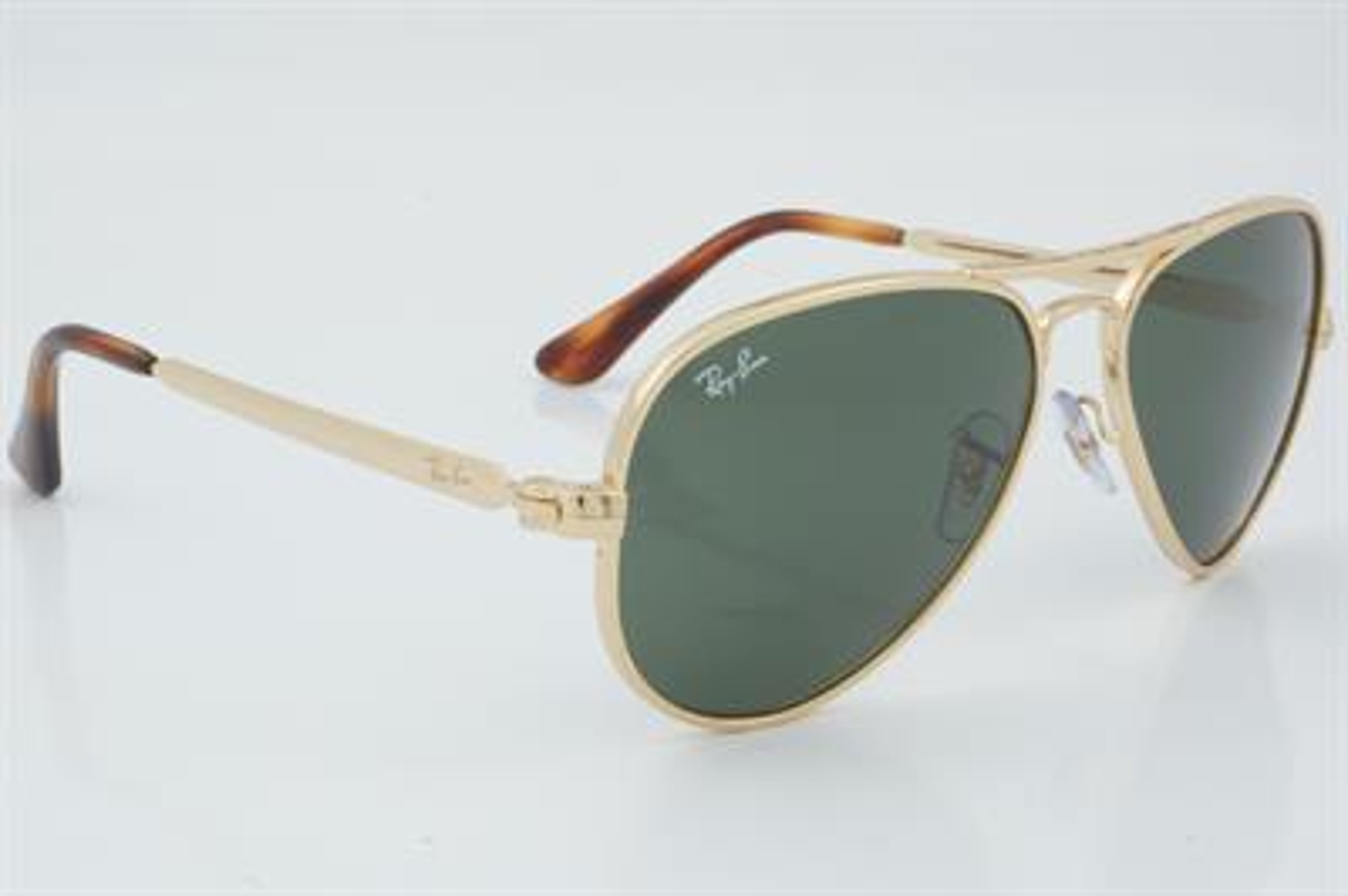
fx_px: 2806
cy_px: 448
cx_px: 674
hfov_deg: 27.0
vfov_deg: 18.2
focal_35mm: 75
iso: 100
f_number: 32
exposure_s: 1/3
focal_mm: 50
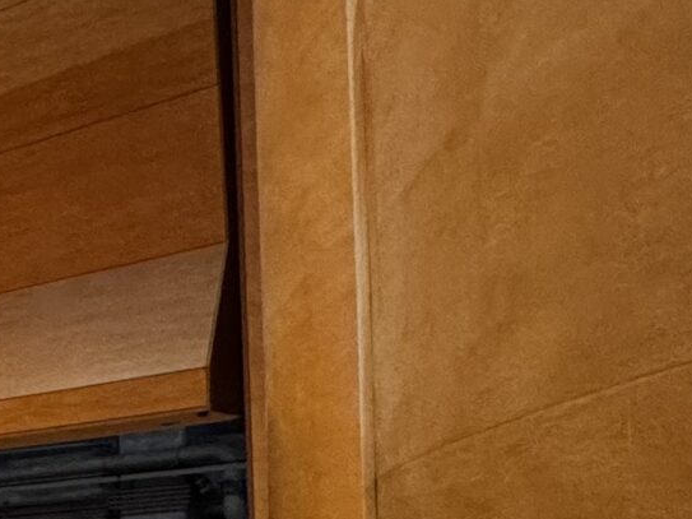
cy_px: 620
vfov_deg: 20.8
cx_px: -850
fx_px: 1319
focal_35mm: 66
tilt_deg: +0.0
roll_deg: +0.4
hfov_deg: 16.7
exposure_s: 1/120
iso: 250
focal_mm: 2.22
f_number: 2.2
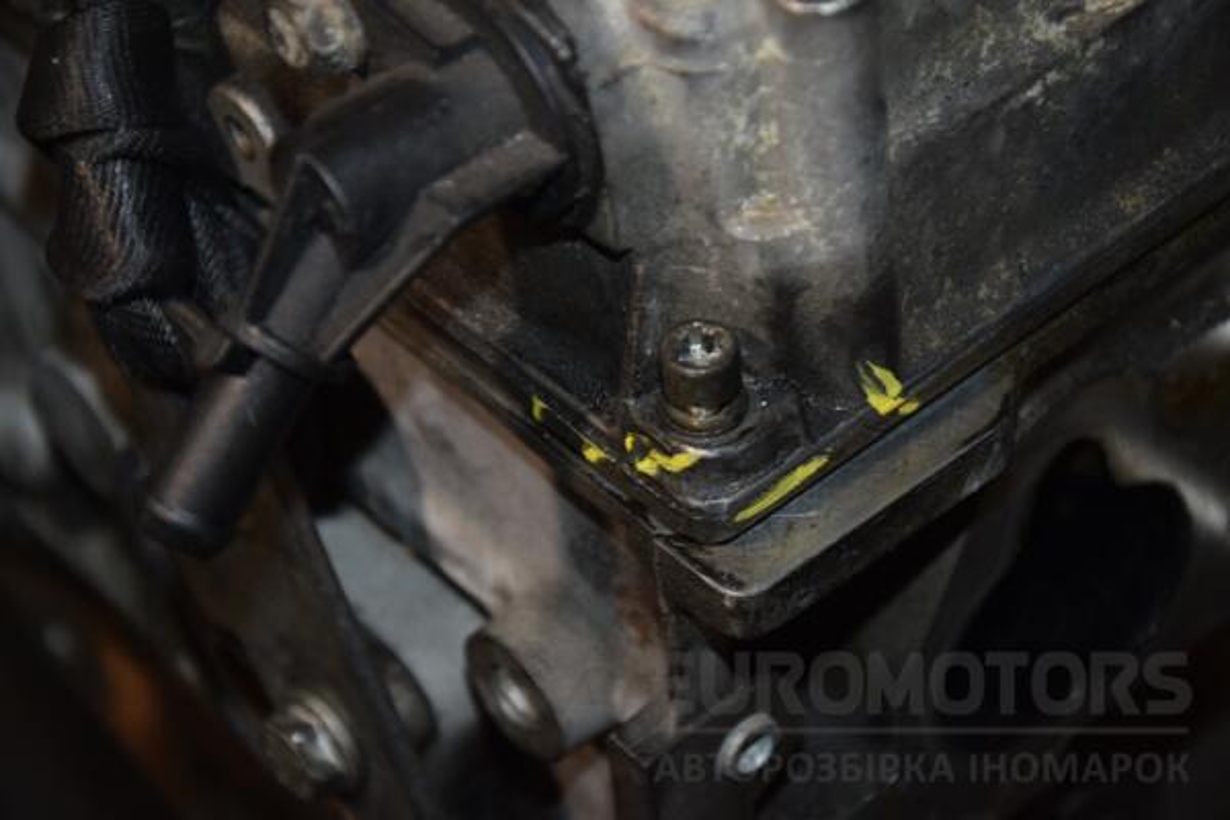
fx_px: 4612
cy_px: 410
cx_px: 615
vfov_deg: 10.2
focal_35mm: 135
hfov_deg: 15.2
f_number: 5.6
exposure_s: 1/60
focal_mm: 90
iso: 800
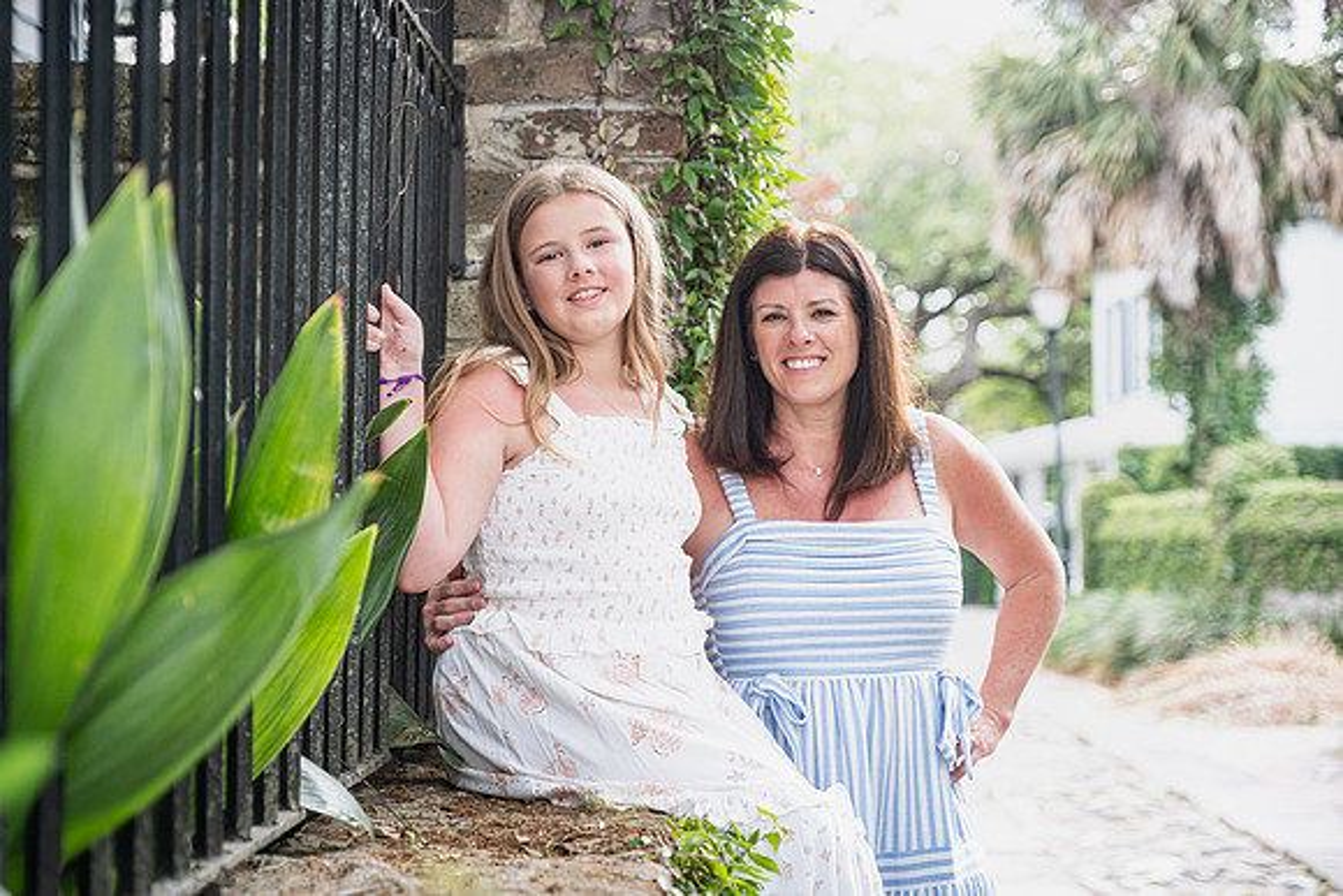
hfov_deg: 26.3
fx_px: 2873
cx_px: 672
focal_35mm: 77
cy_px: 448
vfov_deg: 17.7
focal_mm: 51.6
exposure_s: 1/250
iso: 200
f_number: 2.8
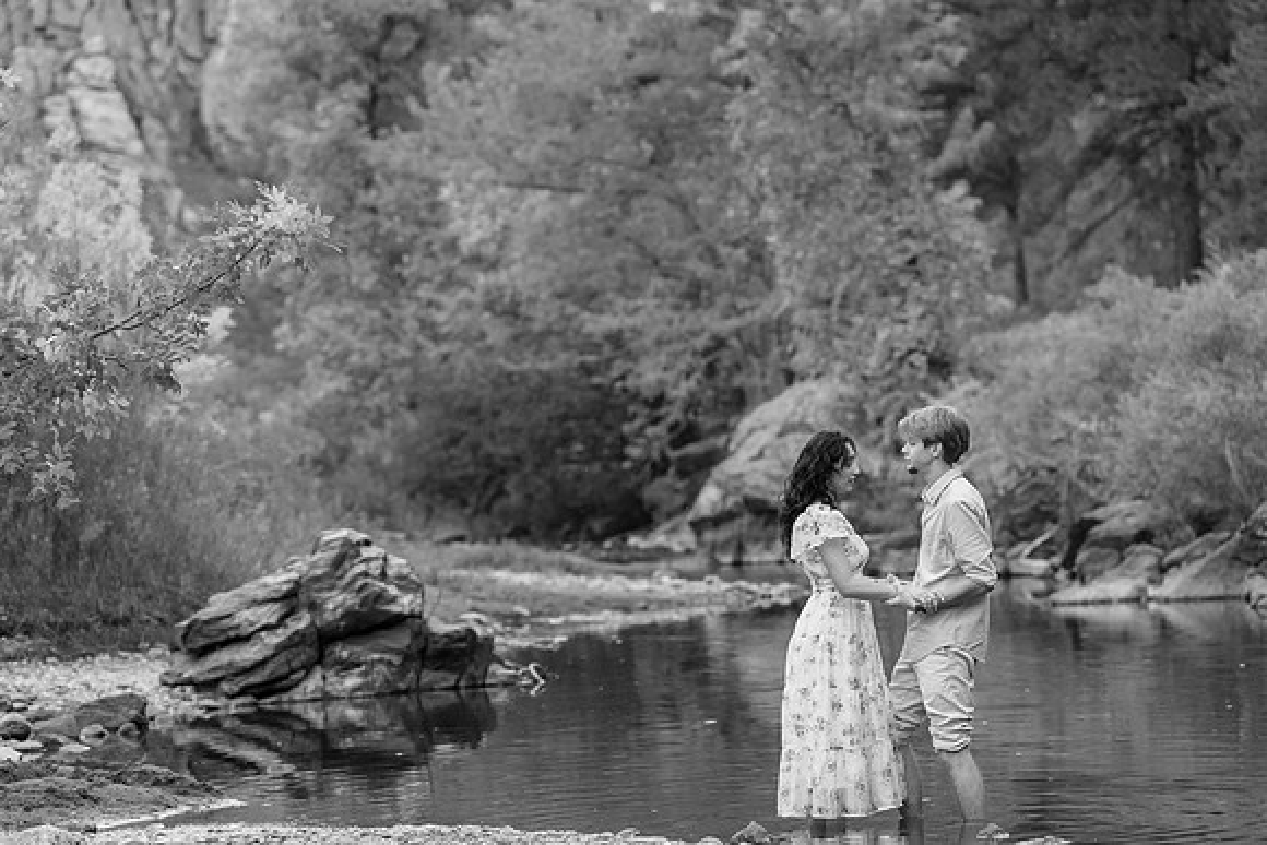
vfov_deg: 11.0
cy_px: 422
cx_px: 634
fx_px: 4400
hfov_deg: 16.4
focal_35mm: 125
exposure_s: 1/200
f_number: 3.5
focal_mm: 125
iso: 1000
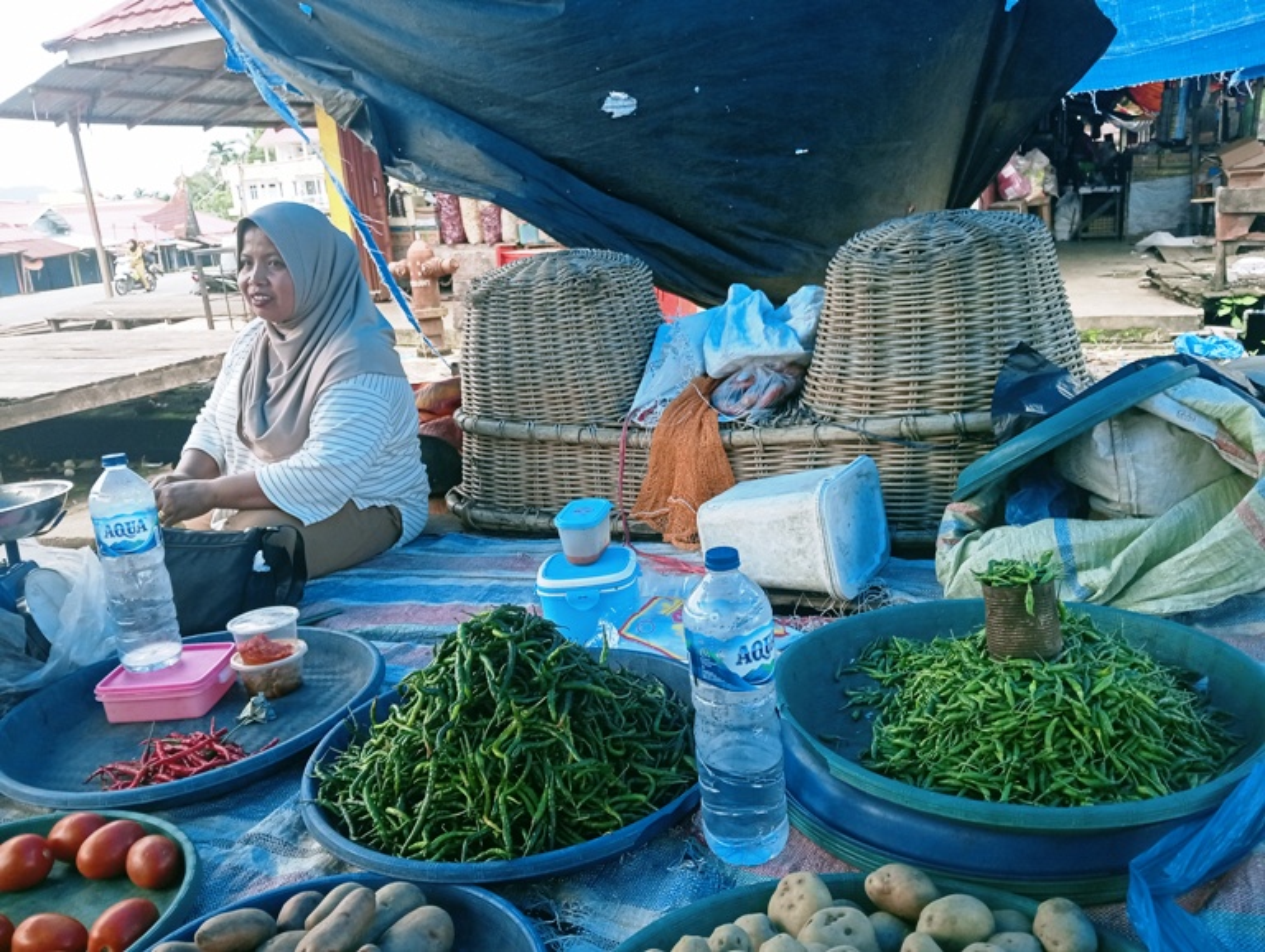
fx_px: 1025
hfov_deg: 63.4
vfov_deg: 49.8
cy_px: 476
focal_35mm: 28
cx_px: 632
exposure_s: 1/187
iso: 100
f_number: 1.8
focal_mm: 3.98
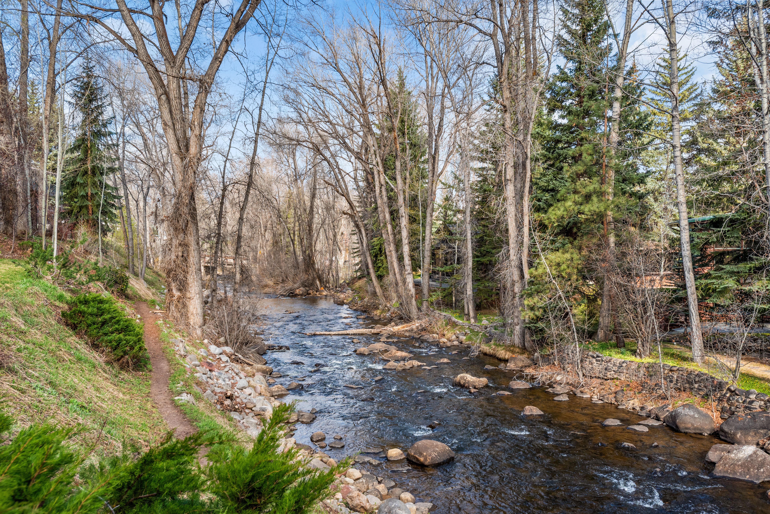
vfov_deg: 41.1
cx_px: 385
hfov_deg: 58.7
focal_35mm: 32
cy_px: 257
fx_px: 685
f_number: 7.1
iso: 400
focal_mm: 32
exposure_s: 1/500
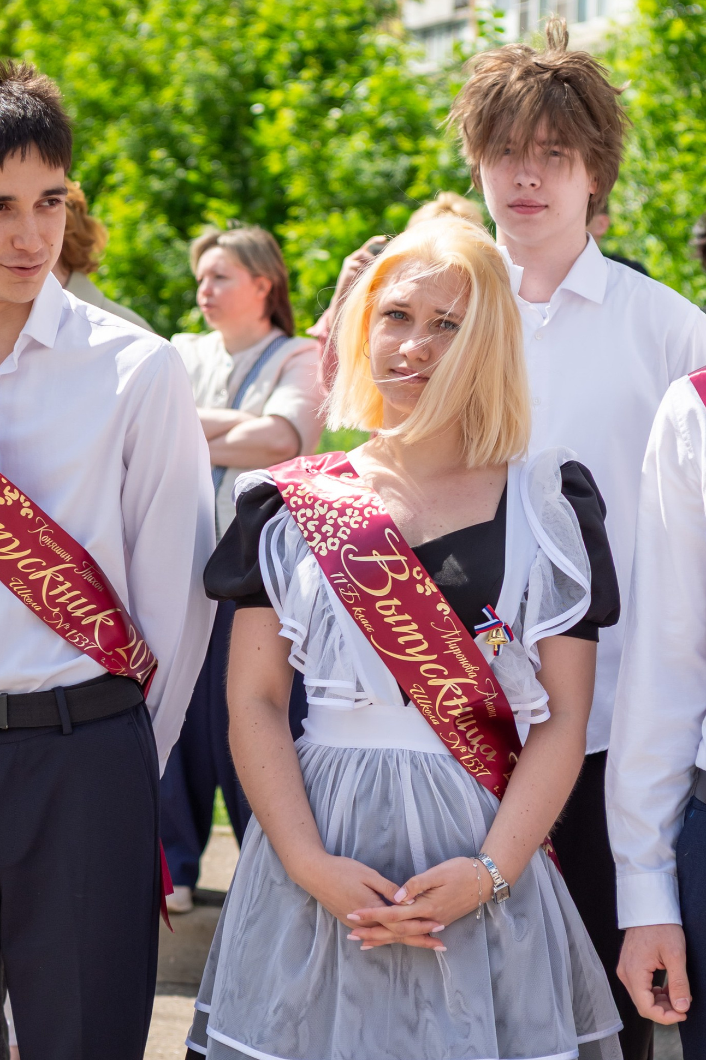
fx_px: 2916
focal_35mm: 99
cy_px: 553
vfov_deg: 20.6
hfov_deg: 13.8
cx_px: 276
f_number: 3.5
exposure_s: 1/2000
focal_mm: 50
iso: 160
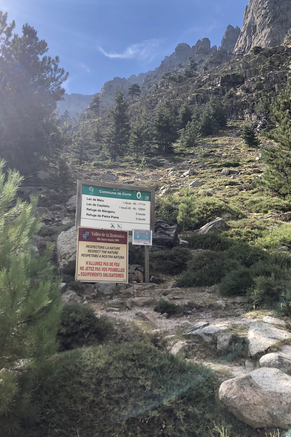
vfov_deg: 61.9
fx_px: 364
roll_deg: -1.0
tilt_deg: +13.1
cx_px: 125
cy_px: 221
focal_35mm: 30
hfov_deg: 43.5
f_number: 1.8
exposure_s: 1/1091
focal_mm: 4
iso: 20
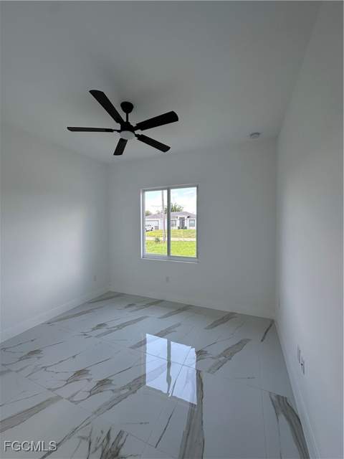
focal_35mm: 14
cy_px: 230
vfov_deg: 102.1
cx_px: 172
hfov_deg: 85.7
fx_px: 186
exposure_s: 1/138
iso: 40
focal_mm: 2.22
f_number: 2.2
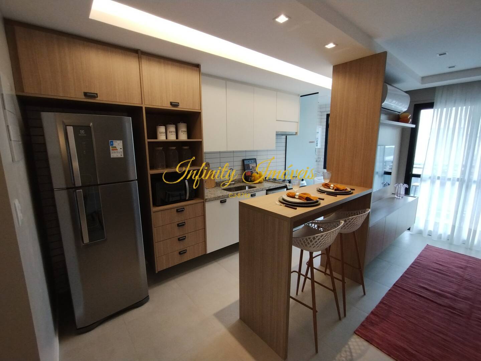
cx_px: 240
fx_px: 222
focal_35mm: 16
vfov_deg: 78.1
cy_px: 180
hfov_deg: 94.5
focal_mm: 1.66
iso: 117
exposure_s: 1/60
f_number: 2.2
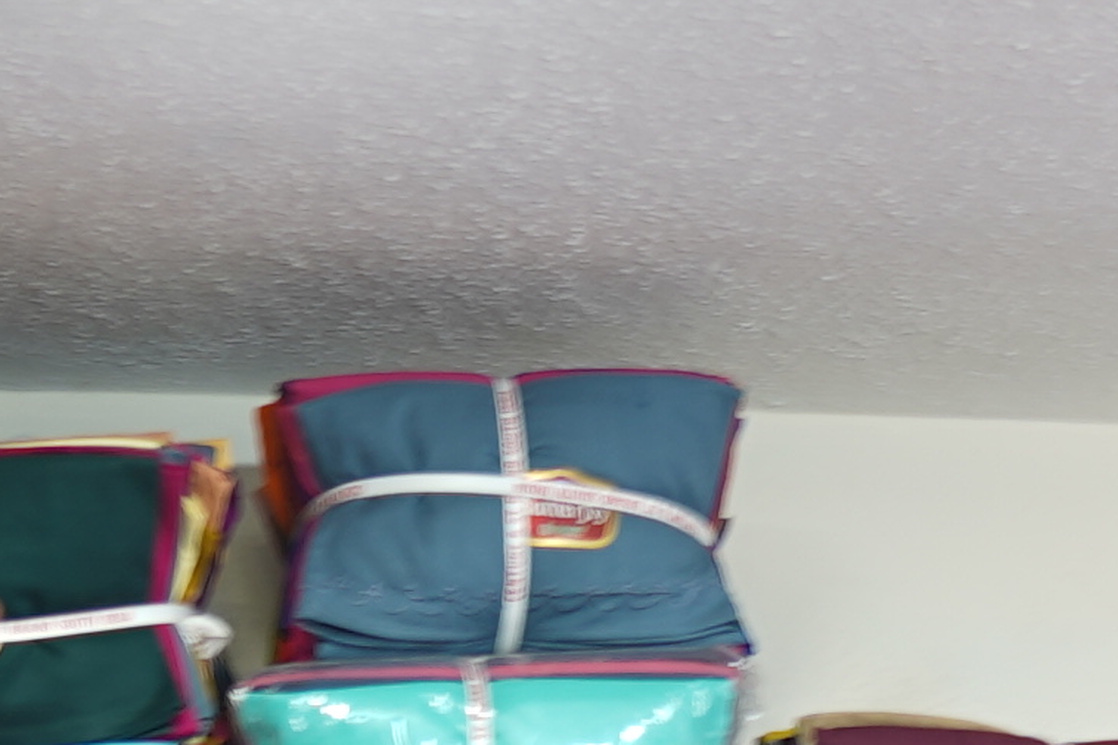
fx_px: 8600
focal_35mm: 277
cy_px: 2928
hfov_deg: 7.4
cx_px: 1302
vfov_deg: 4.6
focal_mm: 35
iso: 50
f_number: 1.4
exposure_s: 1/3
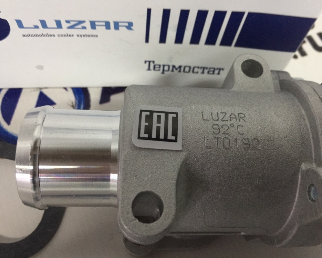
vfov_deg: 47.1
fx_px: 295
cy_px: 130
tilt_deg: -65.2
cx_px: 175
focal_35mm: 31
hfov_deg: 57.1
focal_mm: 4.15
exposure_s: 1/25
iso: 250
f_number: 2.2
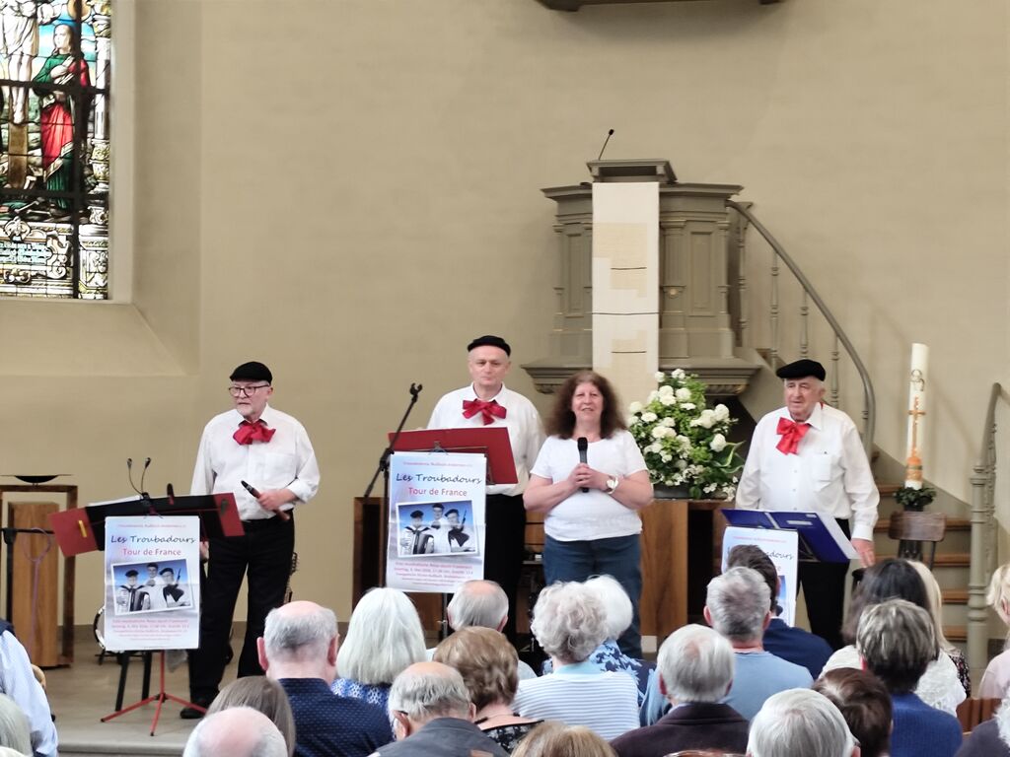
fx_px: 2713
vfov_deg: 15.9
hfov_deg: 21.1
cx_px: 505
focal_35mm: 93
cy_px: 378
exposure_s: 1/25
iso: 200
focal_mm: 6.19
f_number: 1.65
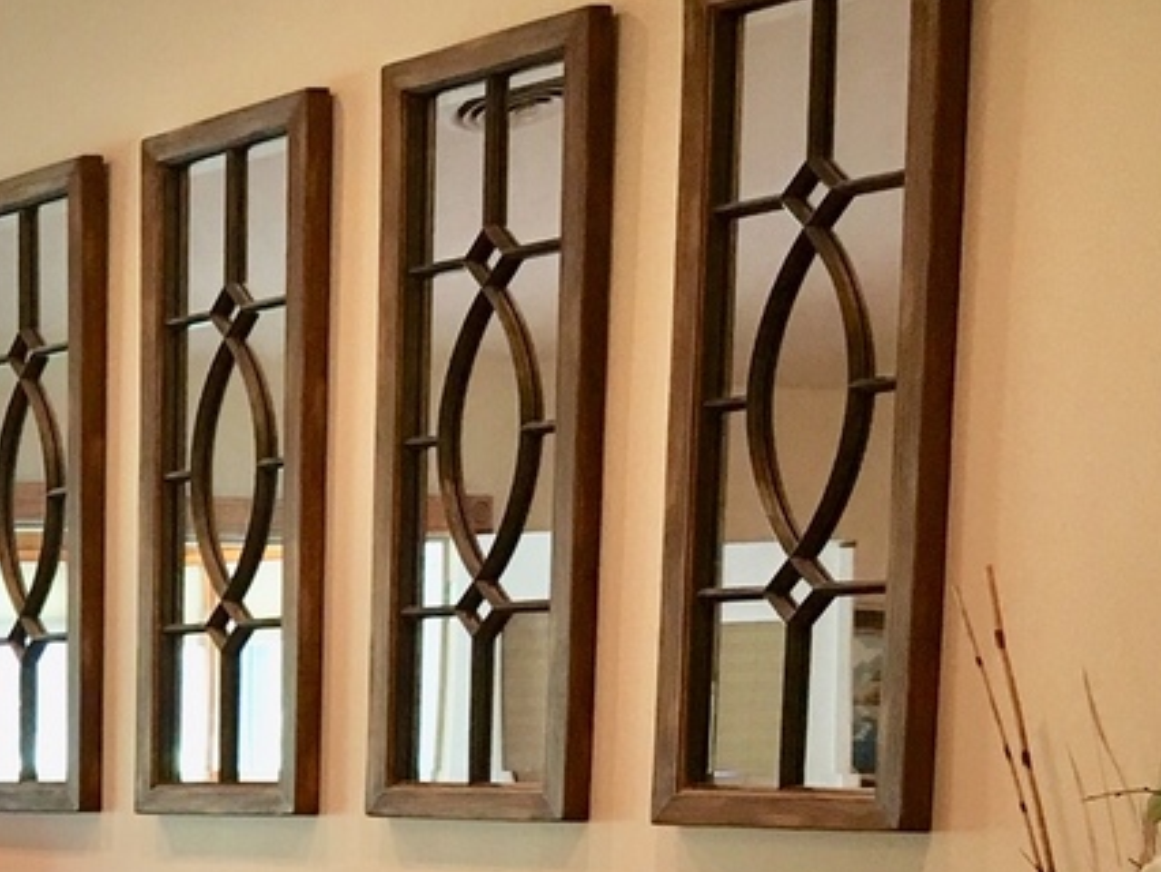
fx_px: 3289
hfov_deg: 18.0
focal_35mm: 98
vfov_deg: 14.6
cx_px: -553
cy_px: 1074
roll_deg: -0.5
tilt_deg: -4.2
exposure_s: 1/15
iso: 40
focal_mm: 4.15
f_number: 2.2
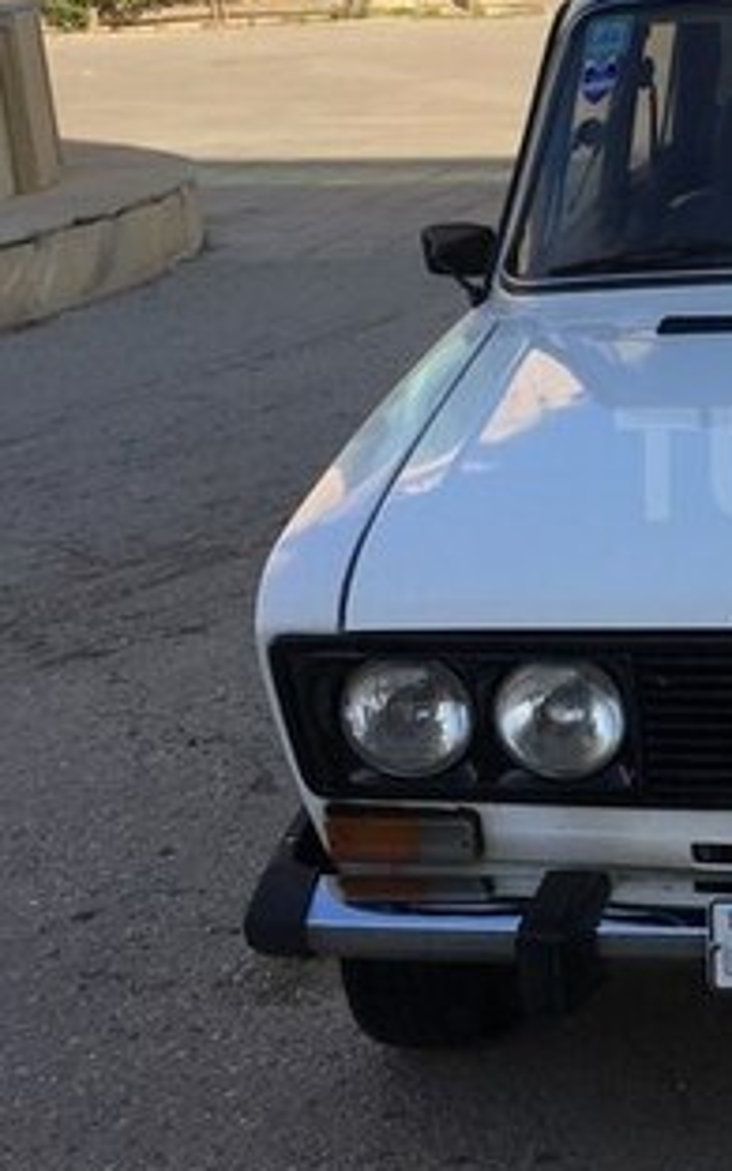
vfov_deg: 31.4
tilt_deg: -15.0
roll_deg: +2.1
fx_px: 2075
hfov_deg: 18.4
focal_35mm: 65
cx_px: 999
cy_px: 464
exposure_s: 1/801
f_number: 2.2
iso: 25
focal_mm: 4.15
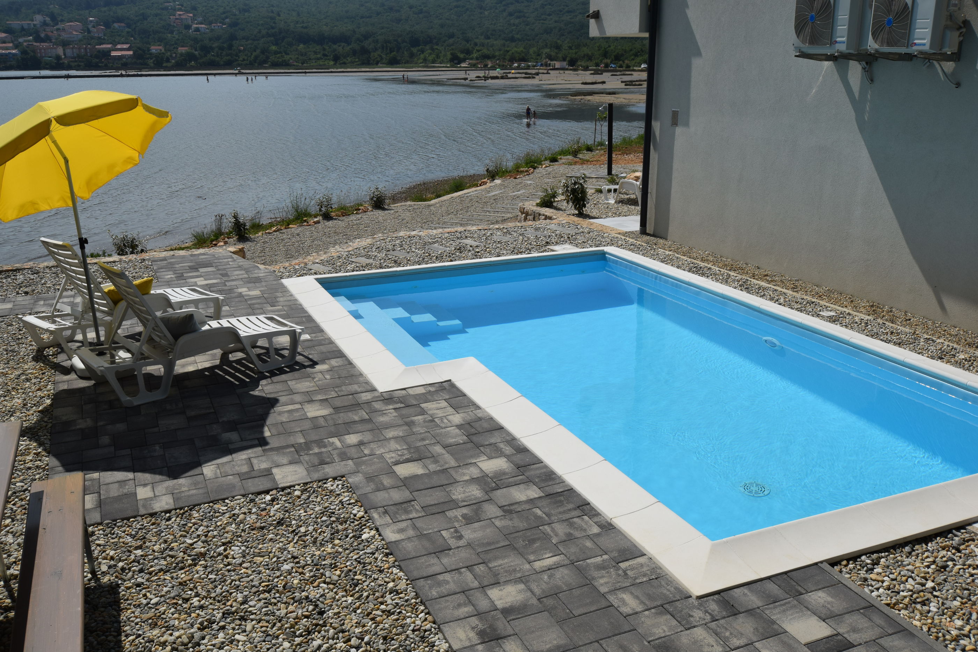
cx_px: 489
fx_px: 896
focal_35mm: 33
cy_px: 326
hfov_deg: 57.2
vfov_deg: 40.0
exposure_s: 1/500
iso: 200
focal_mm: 22
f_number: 11
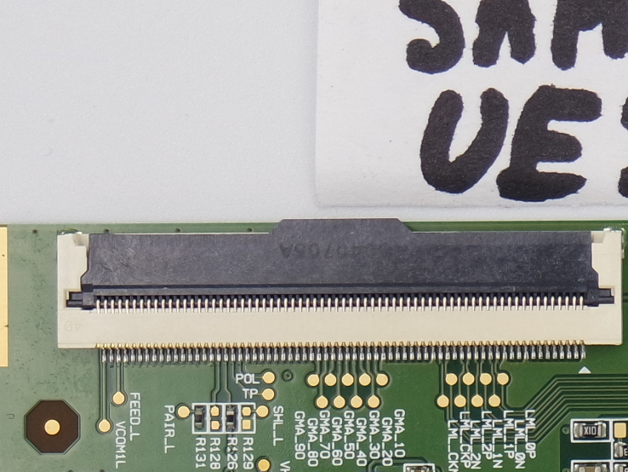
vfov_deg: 8.0
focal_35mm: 186
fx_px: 3375
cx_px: 916
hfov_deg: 10.3
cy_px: 257
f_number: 4.5
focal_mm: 18
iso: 160
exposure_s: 1/125
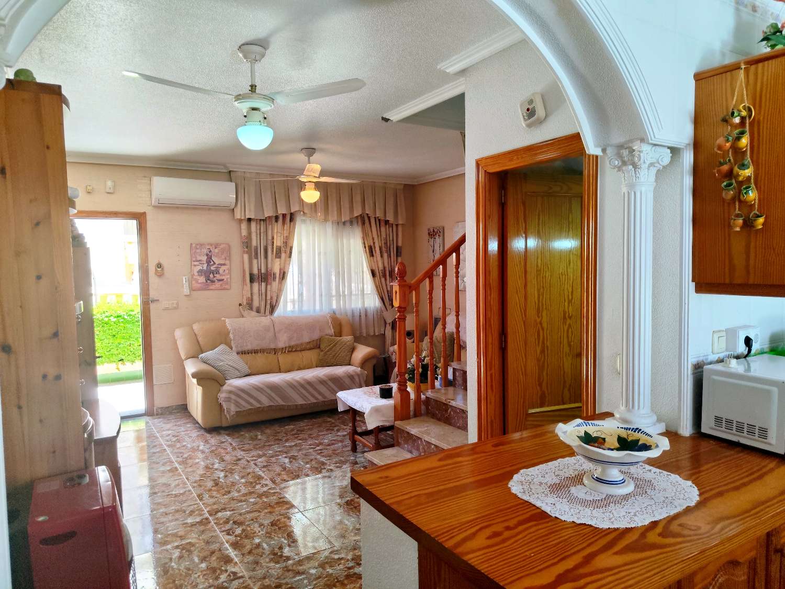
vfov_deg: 56.8
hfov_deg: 71.6
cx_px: 392
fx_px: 544
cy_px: 294
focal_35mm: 24
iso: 110
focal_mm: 5.24
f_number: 1.7
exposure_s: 1/100
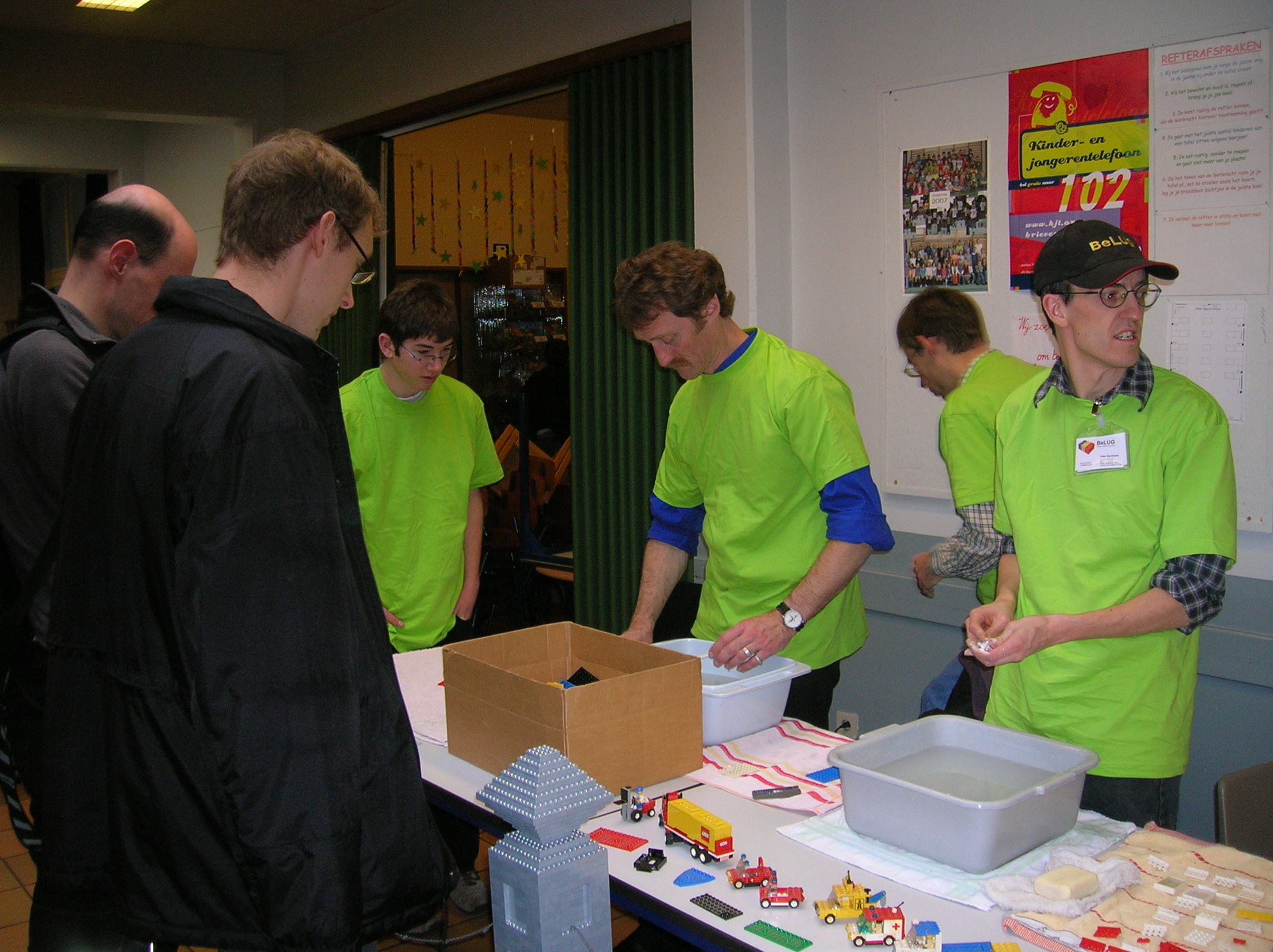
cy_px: 476
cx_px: 636
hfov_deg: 54.0
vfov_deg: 41.7
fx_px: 1249
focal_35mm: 34
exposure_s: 1/60.1
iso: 74
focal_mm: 5.7
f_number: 2.9
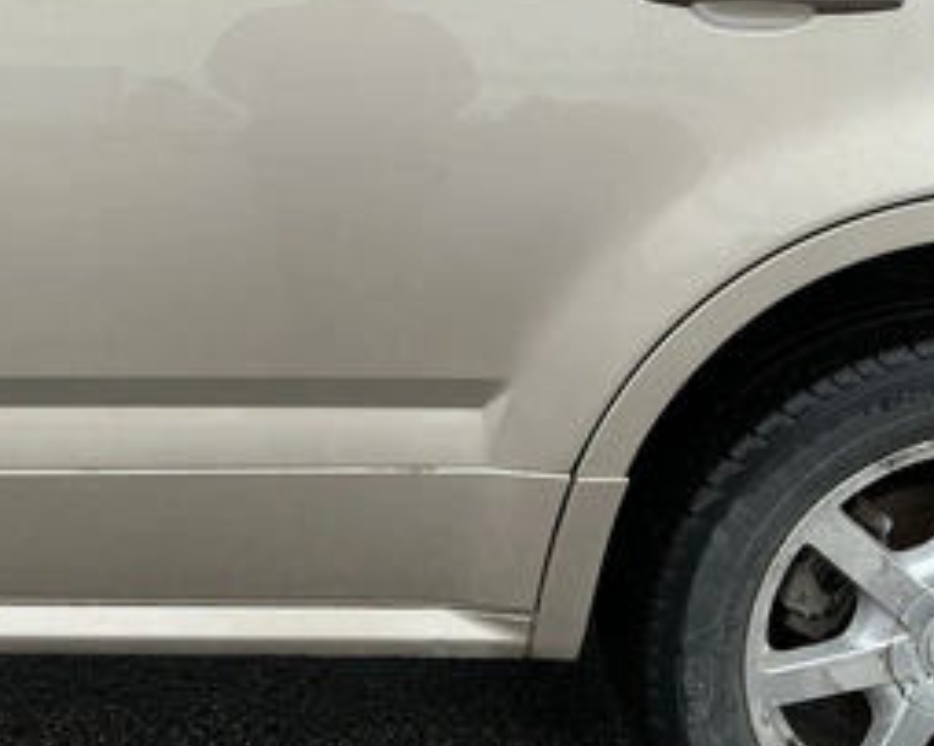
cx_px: 393
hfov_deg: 42.8
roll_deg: -4.0
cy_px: 235
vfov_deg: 34.5
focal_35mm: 43
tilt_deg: -10.2
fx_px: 1188
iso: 25
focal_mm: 3
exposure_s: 1/568
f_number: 1.8
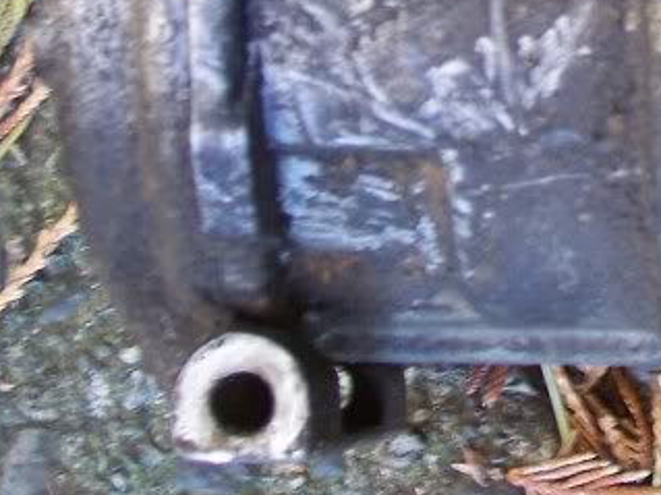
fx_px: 2577
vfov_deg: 10.5
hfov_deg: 14.1
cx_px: 806
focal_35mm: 135
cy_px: -296
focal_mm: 7
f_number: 3
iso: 160
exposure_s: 1/15
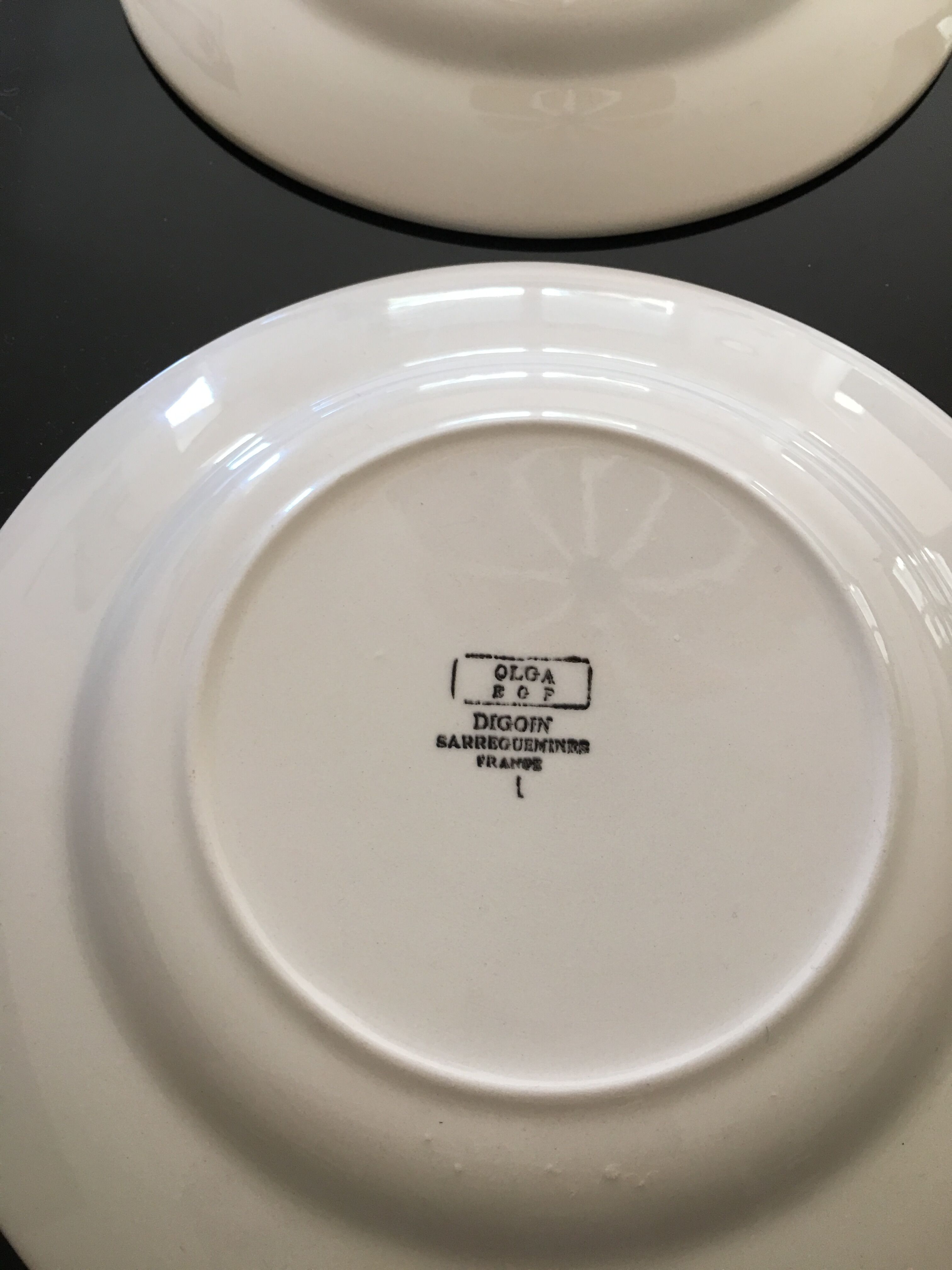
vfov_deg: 61.7
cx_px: 476
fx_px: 1063
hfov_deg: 48.2
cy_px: 635
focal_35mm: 29
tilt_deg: -66.7
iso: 50
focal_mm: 4.15
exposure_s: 1/33
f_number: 2.2
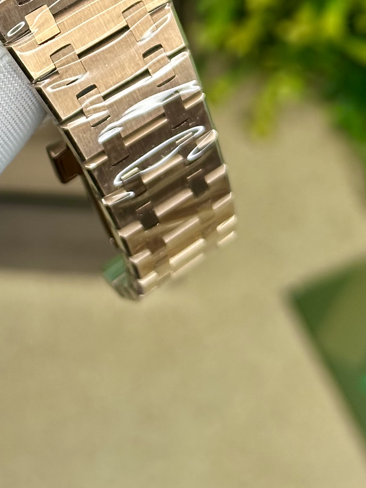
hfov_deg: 12.7
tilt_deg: -47.2
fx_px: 1621
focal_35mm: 115
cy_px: -64
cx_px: 10
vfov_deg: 16.5
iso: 64
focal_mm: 6.86
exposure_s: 1/236
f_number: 1.78
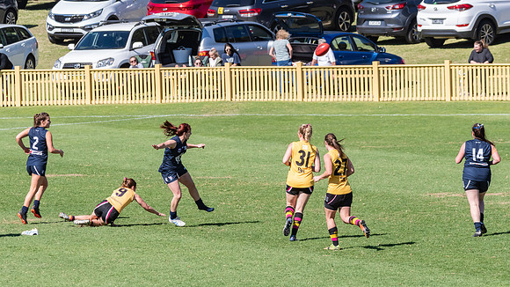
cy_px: 166
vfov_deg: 2.7
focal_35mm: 443
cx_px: 246
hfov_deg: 4.9
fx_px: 5985
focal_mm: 260
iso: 800
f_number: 10
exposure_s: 1/1600
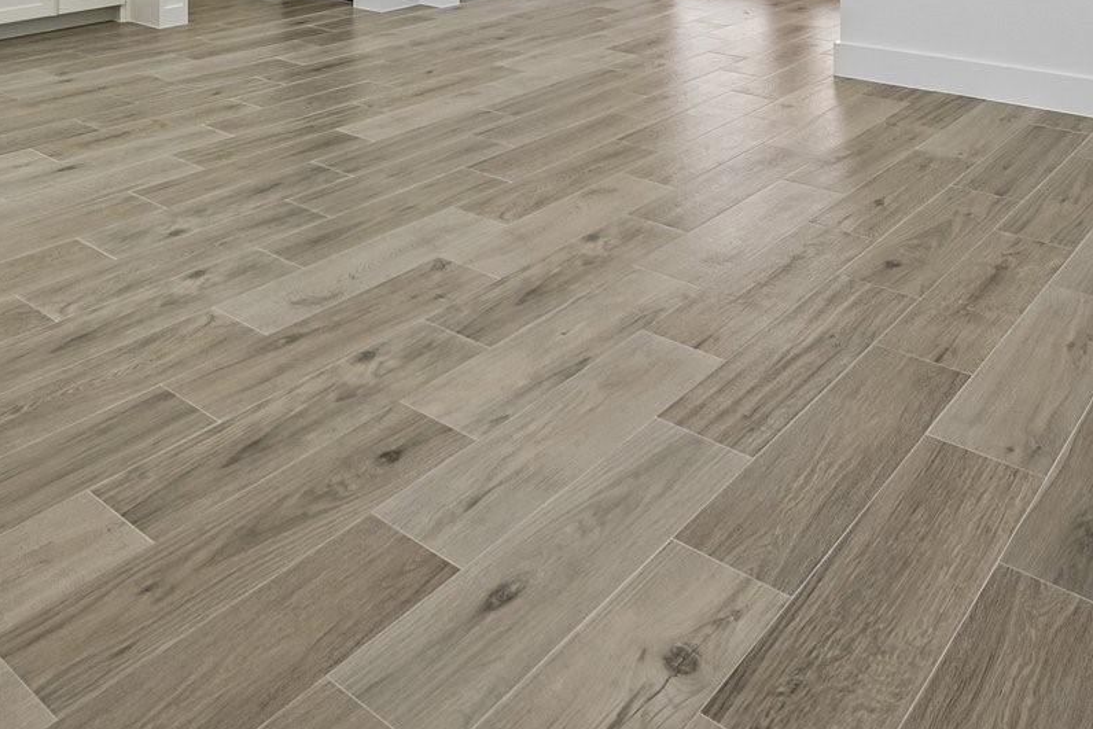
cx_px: 325
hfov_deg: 51.7
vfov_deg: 30.0
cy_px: -198
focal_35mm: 36
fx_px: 1093
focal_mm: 14
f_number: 8
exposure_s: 1/40
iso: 400
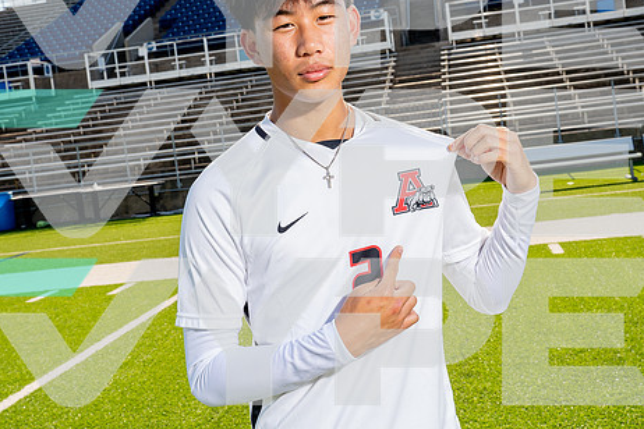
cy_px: 164
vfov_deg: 27.4
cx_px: 312
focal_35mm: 49
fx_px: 876
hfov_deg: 40.3
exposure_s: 1/250
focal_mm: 39
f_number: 10
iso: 320
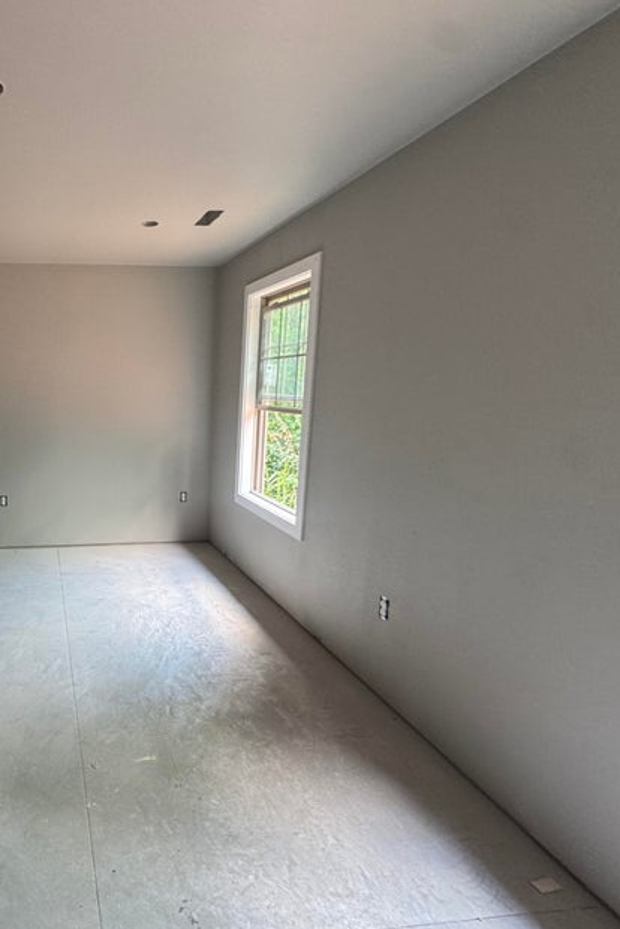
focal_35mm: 20
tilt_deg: -9.6
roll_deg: +2.7
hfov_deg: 55.5
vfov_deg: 84.0
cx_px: 88
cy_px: 467
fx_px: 517
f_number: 2.2
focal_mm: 2.22
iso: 200
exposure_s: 1/99
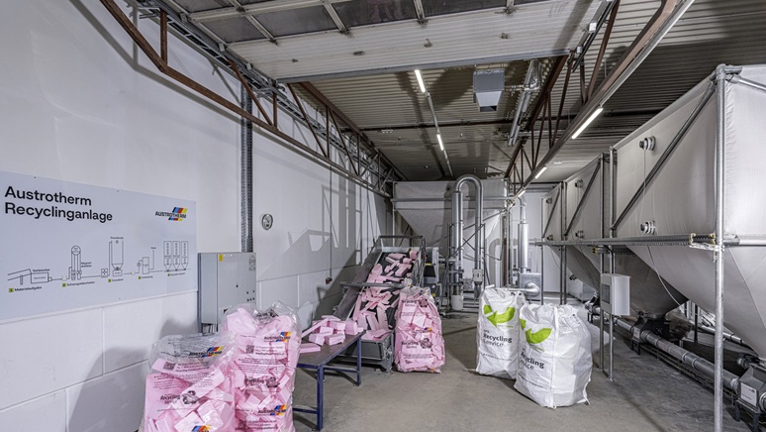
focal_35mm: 18
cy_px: 292
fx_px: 366
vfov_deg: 59.5
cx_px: 371
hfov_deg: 92.6
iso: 800
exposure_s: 1/20
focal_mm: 20
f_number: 16
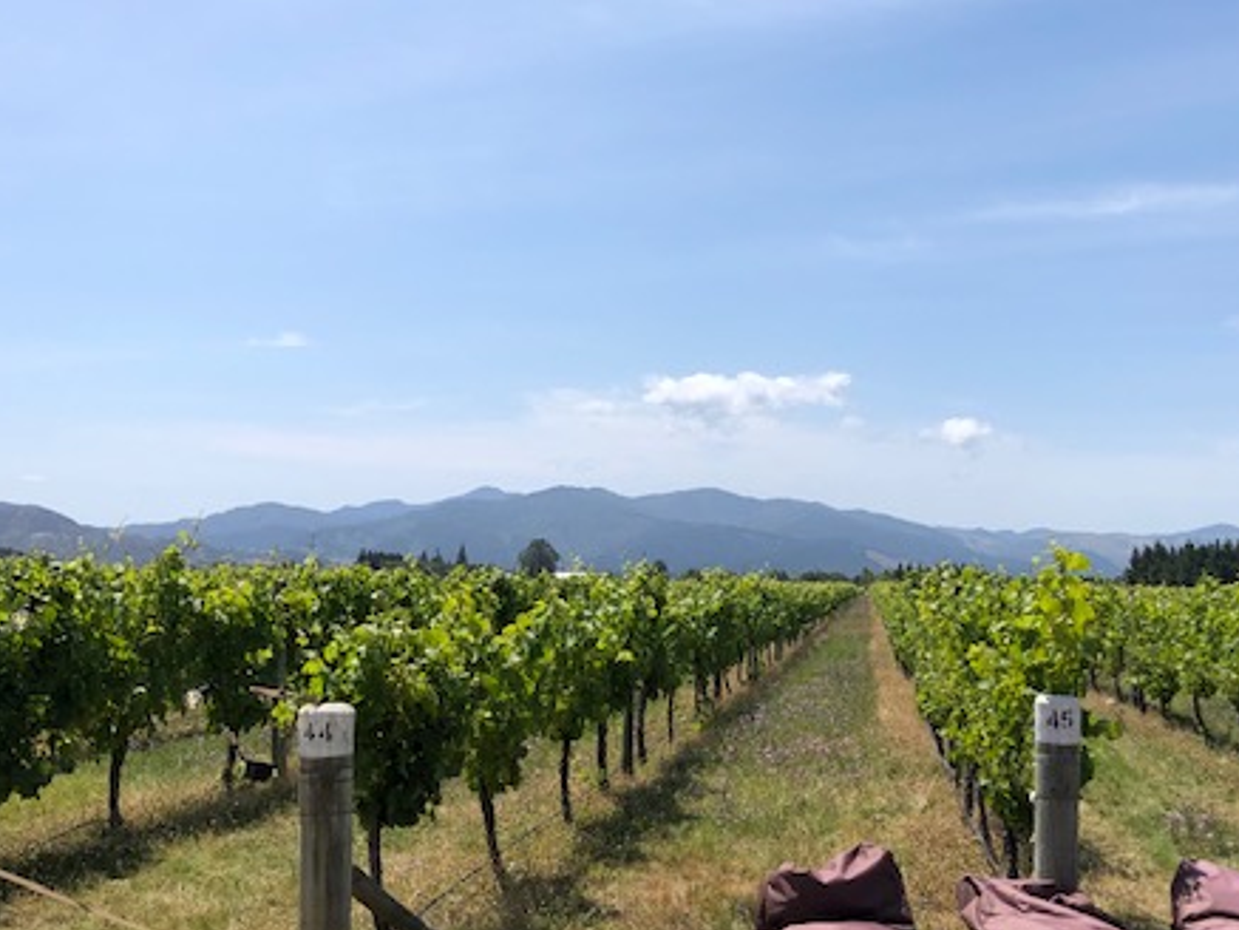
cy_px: 542
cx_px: 828
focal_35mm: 41
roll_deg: -1.6
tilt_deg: +0.8
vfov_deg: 35.1
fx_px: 1468
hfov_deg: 45.1
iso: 25
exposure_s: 1/3040
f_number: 1.8
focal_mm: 3.99
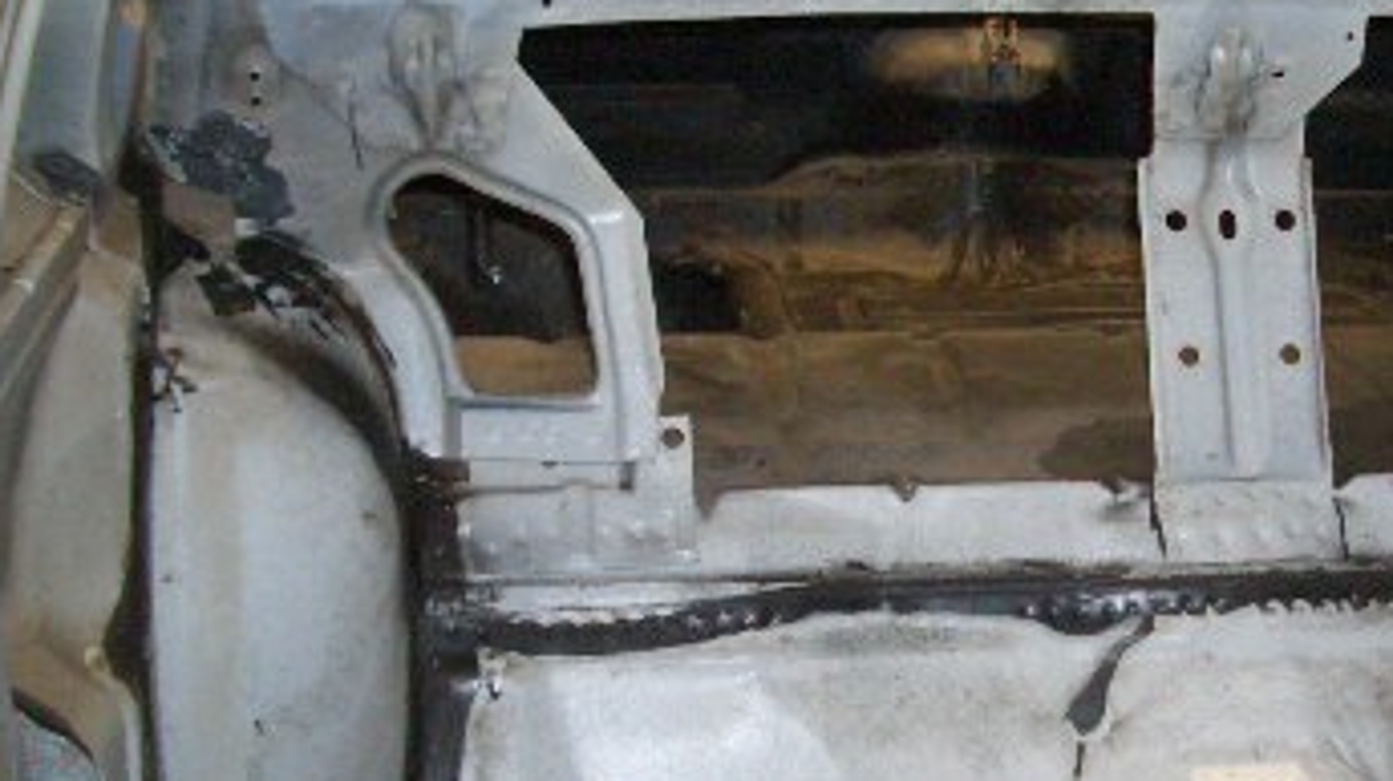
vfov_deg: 16.9
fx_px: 2621
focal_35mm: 71
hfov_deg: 28.7
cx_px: 1219
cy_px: 575
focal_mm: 5.8
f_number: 2.6
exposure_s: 1/60
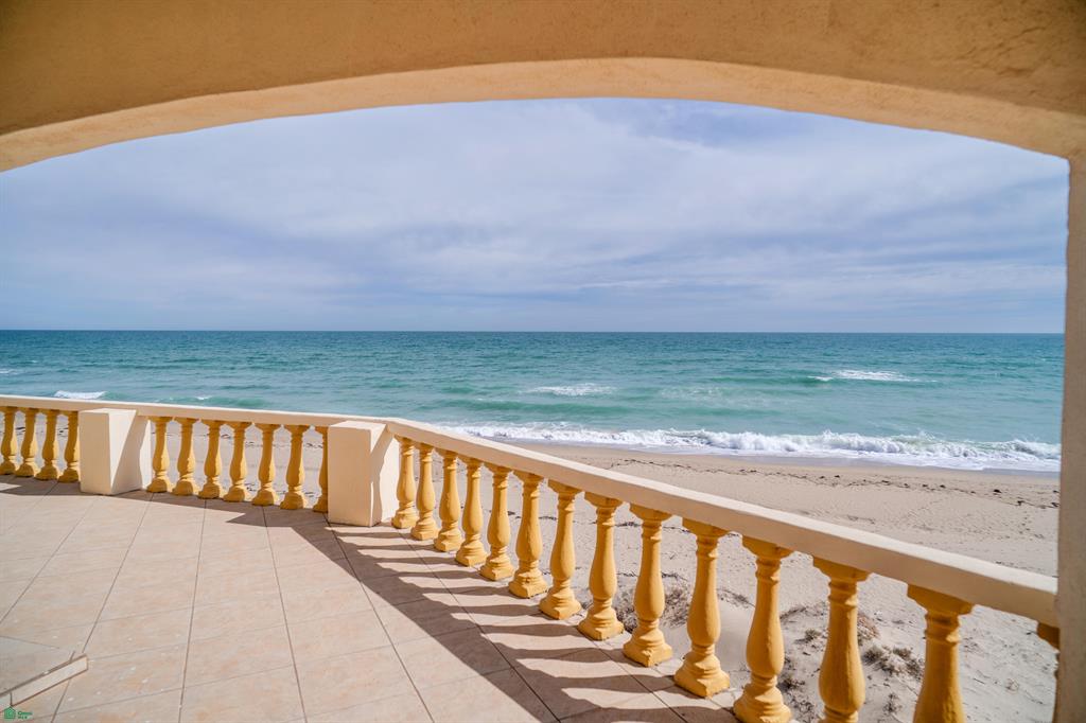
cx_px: 543
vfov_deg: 61.9
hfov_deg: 84.0
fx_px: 603
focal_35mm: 20
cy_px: 362
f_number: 4
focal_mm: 20
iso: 50
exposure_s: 1/1600
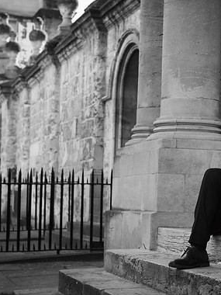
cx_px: 203
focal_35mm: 88
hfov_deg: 16.5
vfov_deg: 22.3
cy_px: 148
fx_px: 749
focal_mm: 40
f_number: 2.8
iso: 200
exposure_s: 1/640
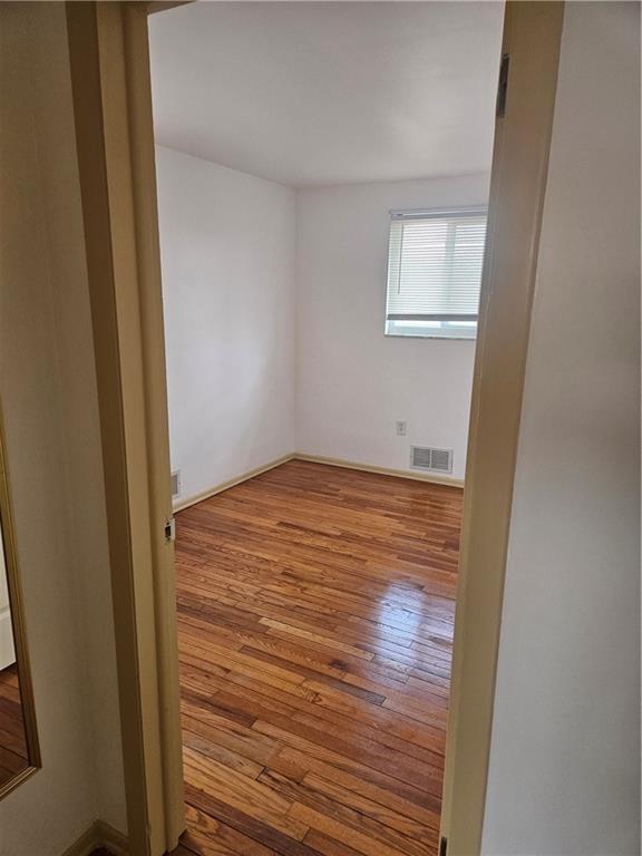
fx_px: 569
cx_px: 321
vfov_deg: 73.9
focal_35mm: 23
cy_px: 428
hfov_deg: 58.9
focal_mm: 5.4
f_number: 1.8
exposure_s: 1/170
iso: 250
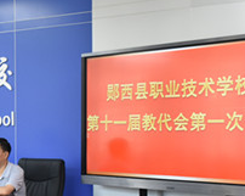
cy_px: 138
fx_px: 698
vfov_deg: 15.9
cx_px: -73
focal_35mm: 96
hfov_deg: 18.5
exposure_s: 1/100
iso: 800
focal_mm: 23
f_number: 5
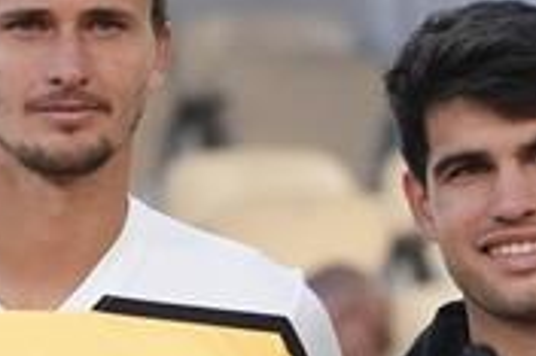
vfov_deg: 1.3
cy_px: 485
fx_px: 16124
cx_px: 454
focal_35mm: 1084
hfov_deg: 1.9
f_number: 5.6
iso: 4000
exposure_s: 1/3200
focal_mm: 196
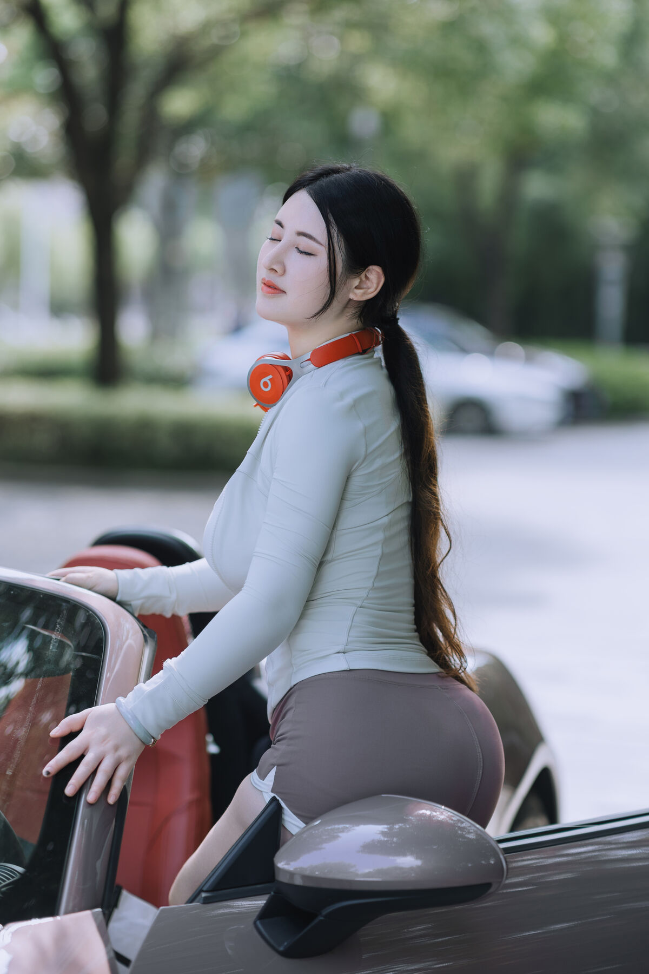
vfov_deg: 23.9
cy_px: 487
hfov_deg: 16.1
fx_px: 2298
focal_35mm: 85
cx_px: 324
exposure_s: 1/640
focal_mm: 85
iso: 100
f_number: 2
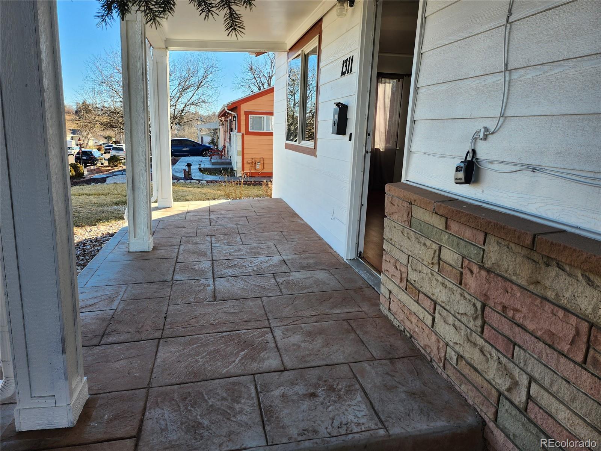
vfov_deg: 56.8
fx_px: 417
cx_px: 300
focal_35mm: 24
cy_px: 226
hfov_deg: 71.6
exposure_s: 1/508
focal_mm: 5
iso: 50
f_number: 1.8
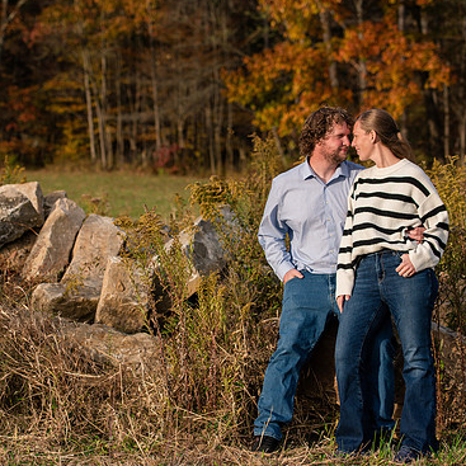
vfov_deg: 18.5
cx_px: 190
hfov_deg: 18.5
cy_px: 228
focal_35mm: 94
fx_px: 1432
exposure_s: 1/3200
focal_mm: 70
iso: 640
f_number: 3.5
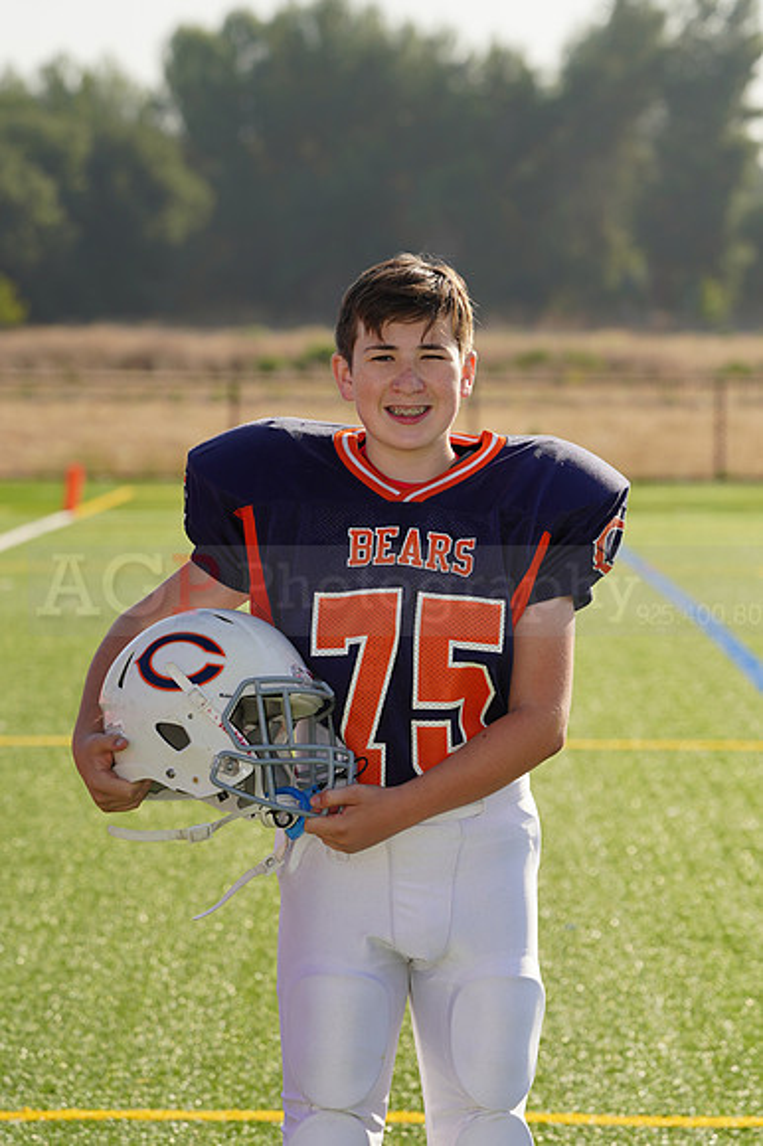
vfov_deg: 10.4
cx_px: 382
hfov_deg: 6.9
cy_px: 573
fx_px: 6302
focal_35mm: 198
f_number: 8
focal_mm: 198
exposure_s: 1/250
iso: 100
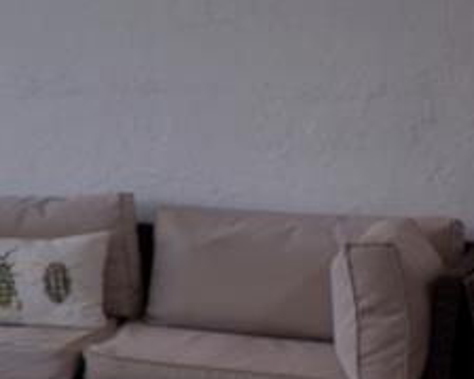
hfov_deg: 9.2
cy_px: -61
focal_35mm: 151
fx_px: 2117
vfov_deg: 10.1
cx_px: -1090
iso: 100
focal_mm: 24
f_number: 7.1
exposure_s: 1/500
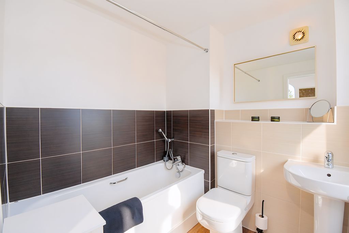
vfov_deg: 77.3
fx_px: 145
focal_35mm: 15
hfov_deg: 100.4
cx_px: 174
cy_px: 116
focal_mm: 10
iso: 2000
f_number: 4.5
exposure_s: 1/60
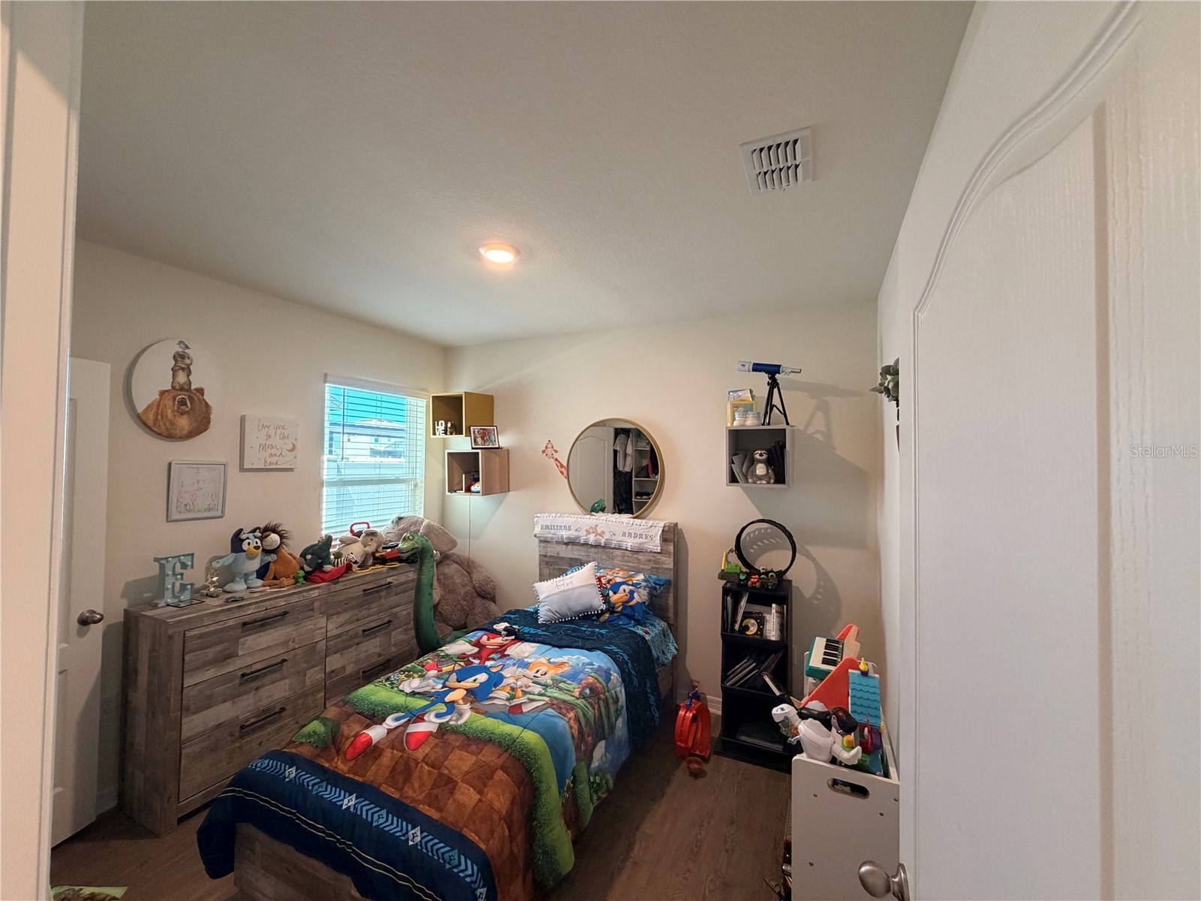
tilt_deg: +1.7
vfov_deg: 85.7
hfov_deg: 102.1
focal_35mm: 14
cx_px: 600
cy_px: 450
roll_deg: -0.6
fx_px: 486
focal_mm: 2.22
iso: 320
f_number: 2.2
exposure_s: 1/60
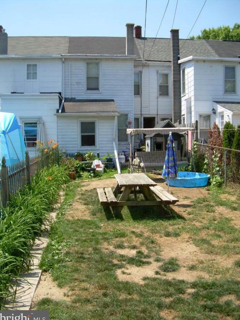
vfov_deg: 47.9
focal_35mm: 39
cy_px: 163
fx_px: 361
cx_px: 119
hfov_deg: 36.8
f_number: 2.8
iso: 50
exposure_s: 1/648
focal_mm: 6.3
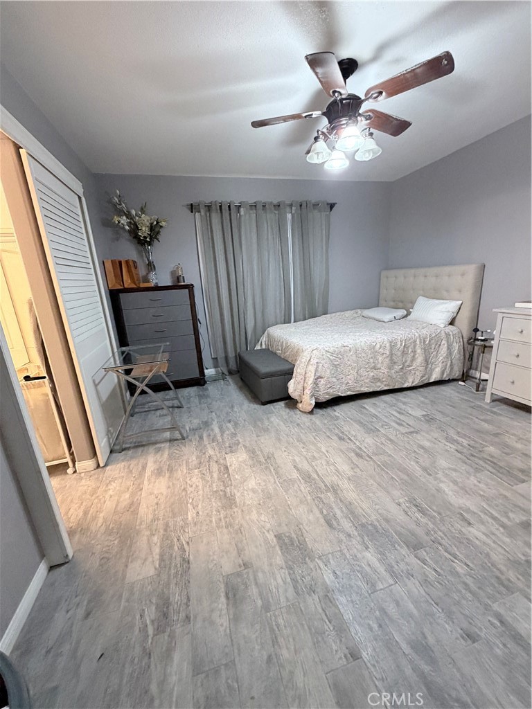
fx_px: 287
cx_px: 266
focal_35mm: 14
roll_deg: +3.9
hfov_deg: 85.7
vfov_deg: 102.1
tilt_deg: -14.9
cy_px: 354
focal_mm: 2.22
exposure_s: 1/60
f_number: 2.2
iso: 320
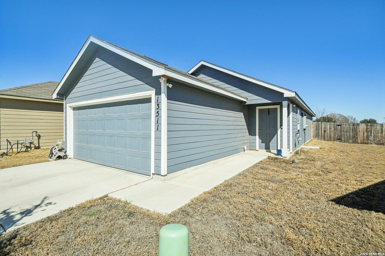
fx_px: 182
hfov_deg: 93.3
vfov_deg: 70.4
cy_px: 128
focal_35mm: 17
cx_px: 192
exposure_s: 1/5000
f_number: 7.1
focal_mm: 17
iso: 800
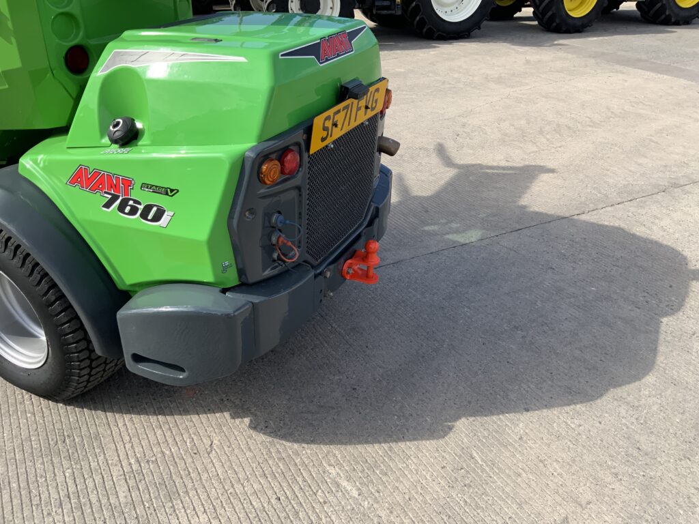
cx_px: 350
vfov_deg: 48.2
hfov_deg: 61.7
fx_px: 586
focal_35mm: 29
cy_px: 262
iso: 16
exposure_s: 1/997
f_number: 1.8
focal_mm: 3
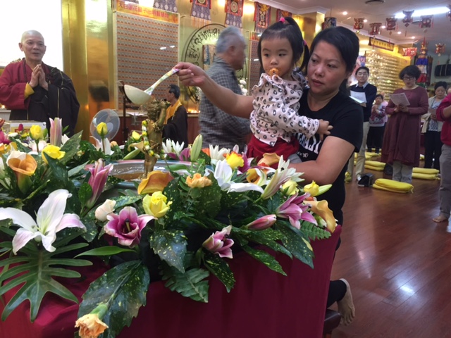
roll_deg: -4.0
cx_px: 226
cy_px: 169
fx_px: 378
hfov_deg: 61.7
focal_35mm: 29
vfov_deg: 48.2
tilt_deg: -11.7
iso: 160
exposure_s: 1/33
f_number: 2.2
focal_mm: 4.15
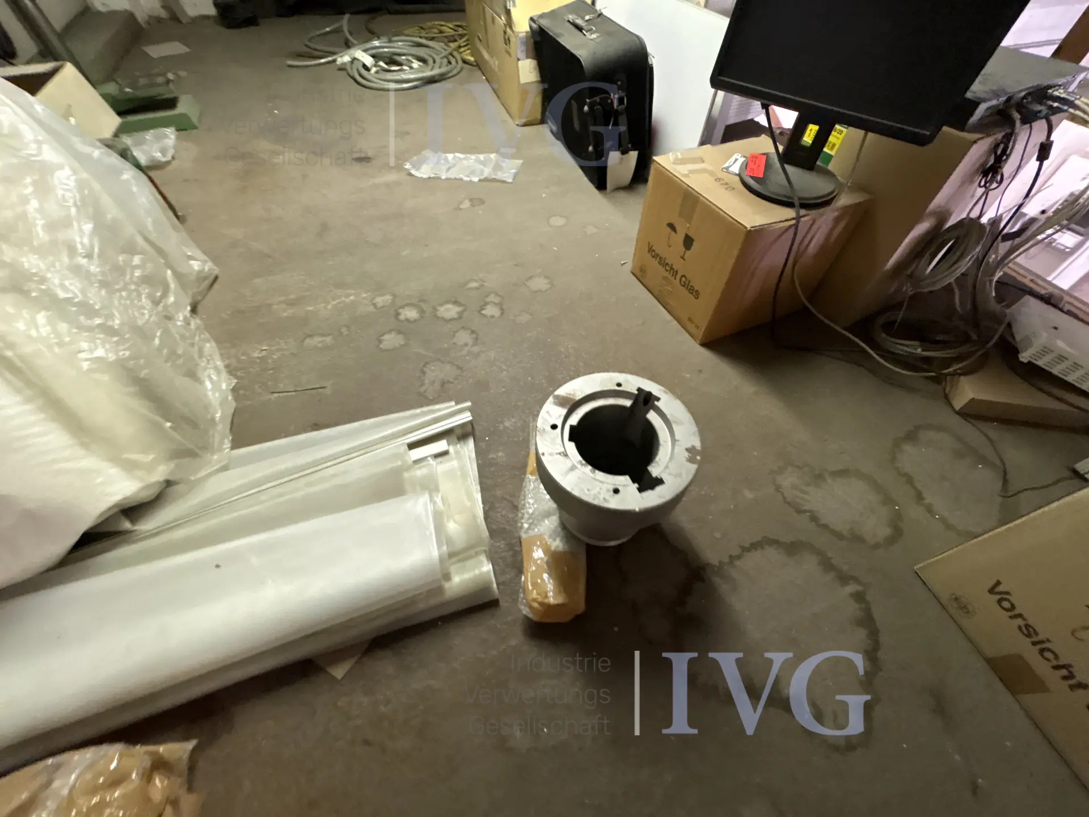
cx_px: 544
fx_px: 440
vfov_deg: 85.7
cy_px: 408
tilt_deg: -55.6
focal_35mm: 14
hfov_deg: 102.1
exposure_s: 1/50
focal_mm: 2.22
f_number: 2.2
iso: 640
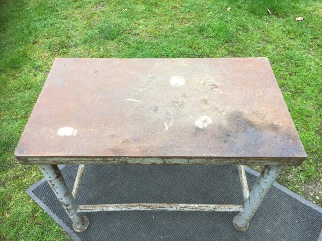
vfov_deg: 48.2
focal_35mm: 29
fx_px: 270
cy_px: 120
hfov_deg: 61.7
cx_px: 161
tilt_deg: -48.1
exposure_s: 1/50
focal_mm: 4.15
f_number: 2.2
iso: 32
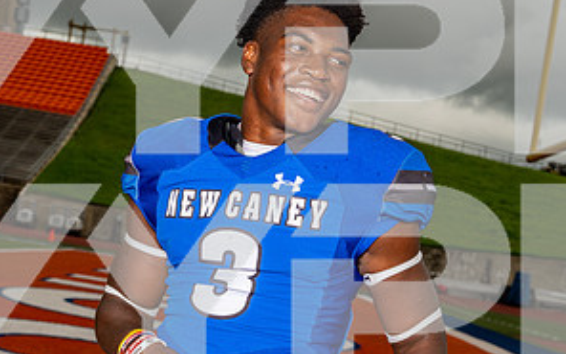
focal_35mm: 78
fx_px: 1203
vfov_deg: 16.6
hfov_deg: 26.5
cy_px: 286
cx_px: 254
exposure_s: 1/250
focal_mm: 39
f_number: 5.6
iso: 100
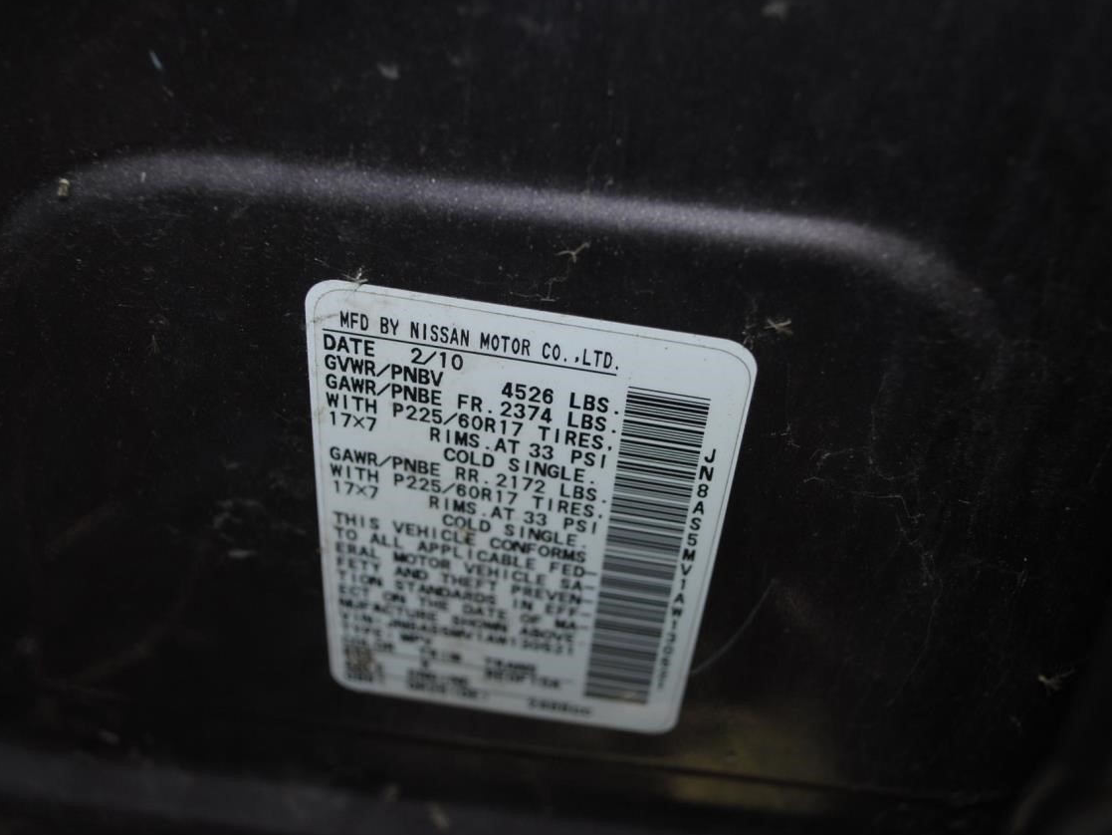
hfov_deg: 43.8
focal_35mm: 43
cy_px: 416
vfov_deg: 33.6
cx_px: 537
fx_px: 1381
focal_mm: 26
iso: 180
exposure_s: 1/60
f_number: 4.2
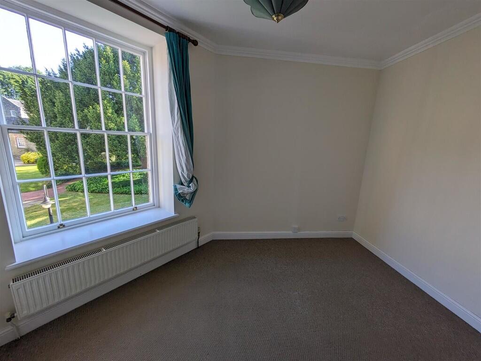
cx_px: 240
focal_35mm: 14
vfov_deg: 85.7
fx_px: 195
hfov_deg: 102.1
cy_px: 180
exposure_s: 1/145
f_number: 2.2
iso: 56
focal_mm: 1.83
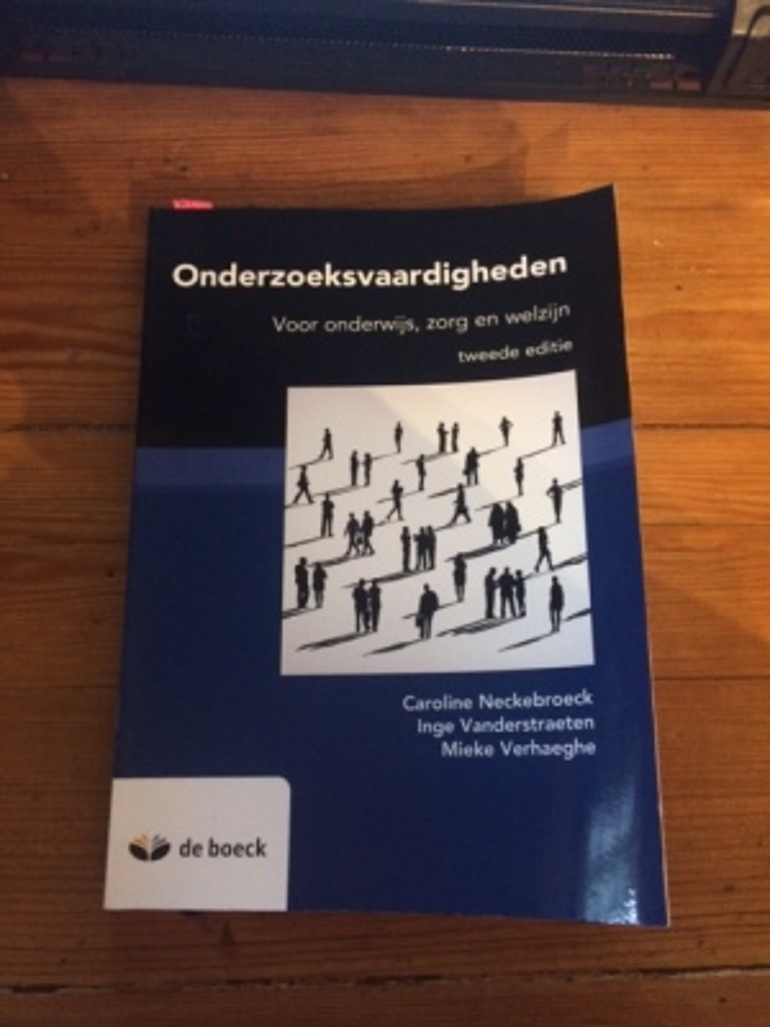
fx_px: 860
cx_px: 385
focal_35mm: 29
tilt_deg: -75.2
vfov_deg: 61.7
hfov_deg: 48.2
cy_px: 514
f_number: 2.2
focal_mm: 4.15
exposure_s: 1/17
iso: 320
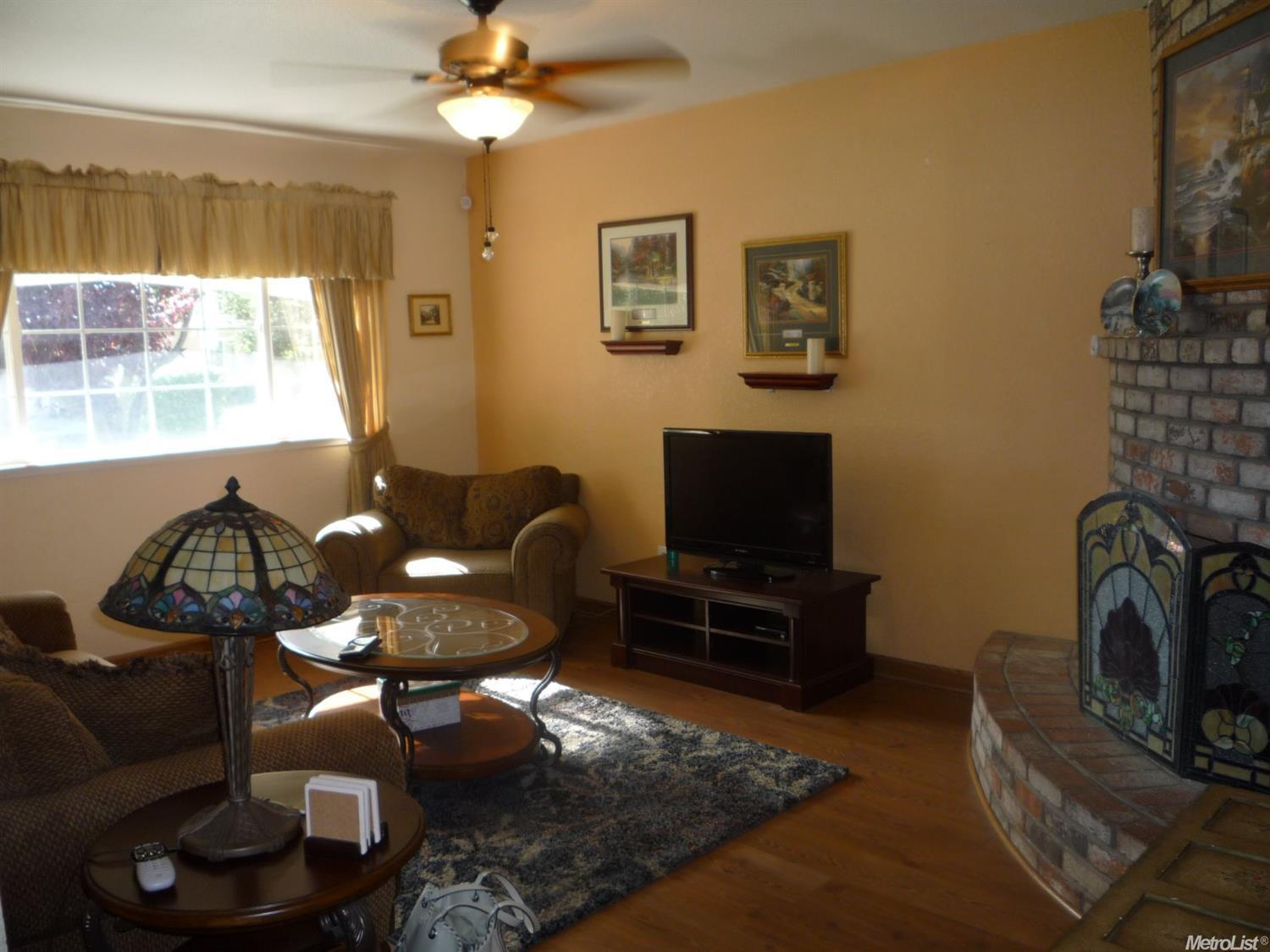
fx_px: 1100
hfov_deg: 60.0
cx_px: 635
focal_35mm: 30
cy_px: 476
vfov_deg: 46.8
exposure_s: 1/30
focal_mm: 5.2
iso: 100
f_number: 3.3
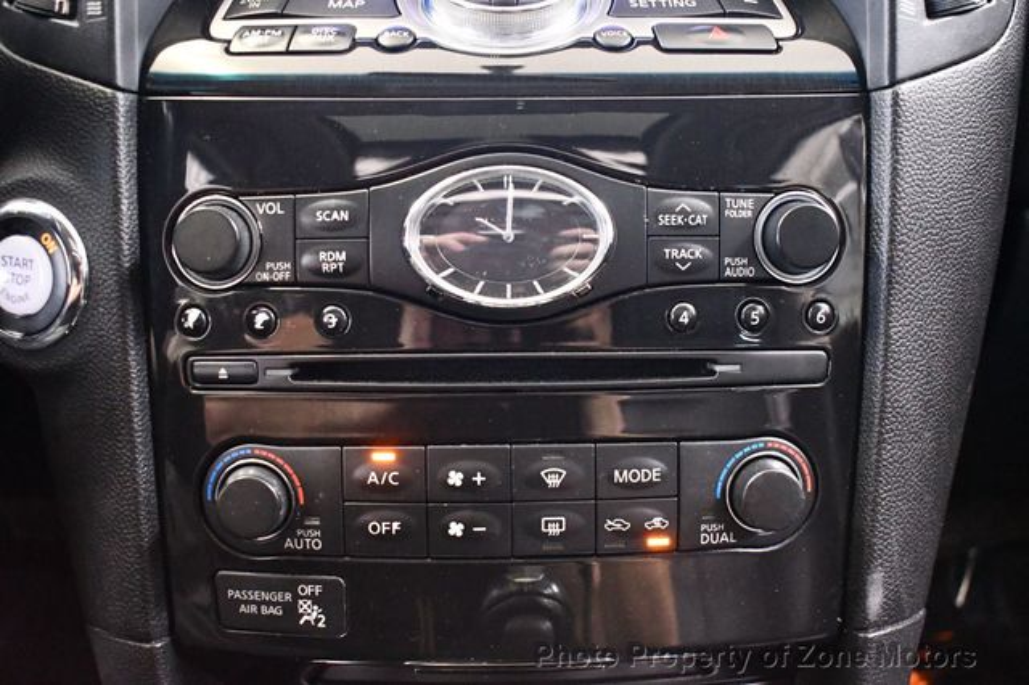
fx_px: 1028
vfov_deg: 36.8
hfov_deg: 53.2
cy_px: 342
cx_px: 514
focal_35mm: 36
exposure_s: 1/60
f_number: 4
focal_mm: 24
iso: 12800
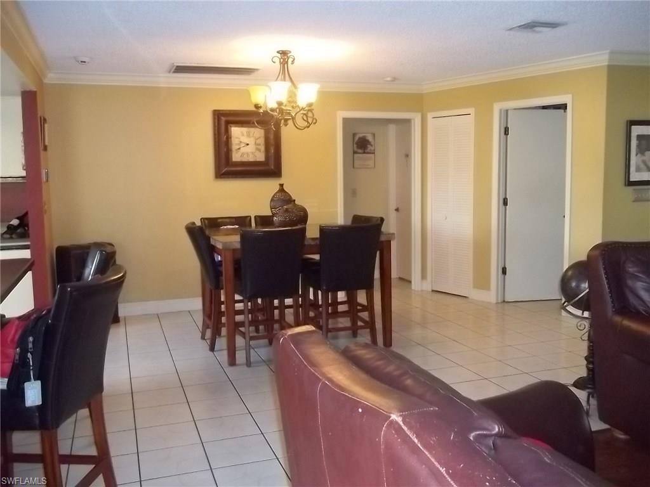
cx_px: 325
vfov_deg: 44.2
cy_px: 244
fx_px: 601
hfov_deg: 56.8
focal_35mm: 32
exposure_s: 1/30
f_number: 2.9
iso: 400
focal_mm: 5.7
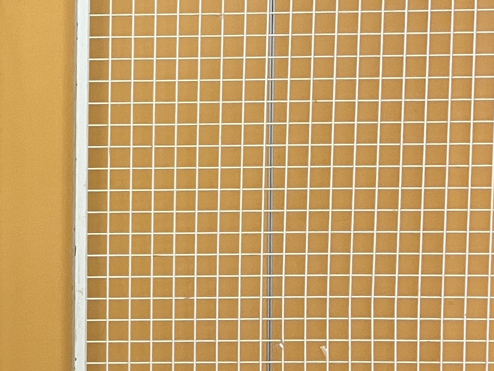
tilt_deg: -3.8
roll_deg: +1.4
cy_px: 156
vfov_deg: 15.6
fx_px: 1356
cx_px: -360
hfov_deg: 17.3
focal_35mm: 95
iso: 200
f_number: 1.6
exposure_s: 1/50
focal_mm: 5.1
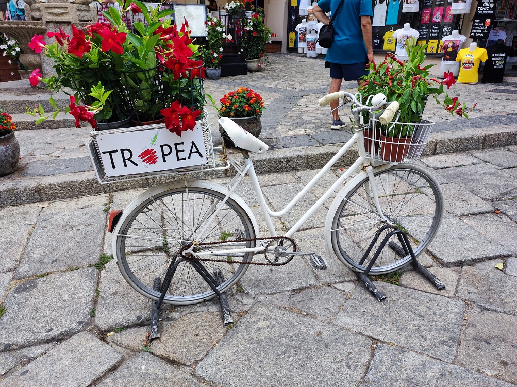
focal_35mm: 25
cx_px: 258
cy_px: 194
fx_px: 373
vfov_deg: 54.8
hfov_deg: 69.4
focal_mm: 4.7
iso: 50
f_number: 1.79
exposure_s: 1/140
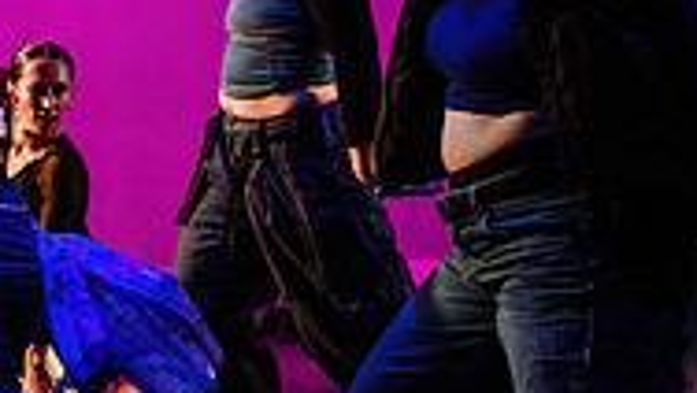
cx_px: -371
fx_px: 1794
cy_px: 361
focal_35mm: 97
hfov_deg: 19.1
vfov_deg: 12.4
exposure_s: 1/300
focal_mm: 24
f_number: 2.8
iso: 1600
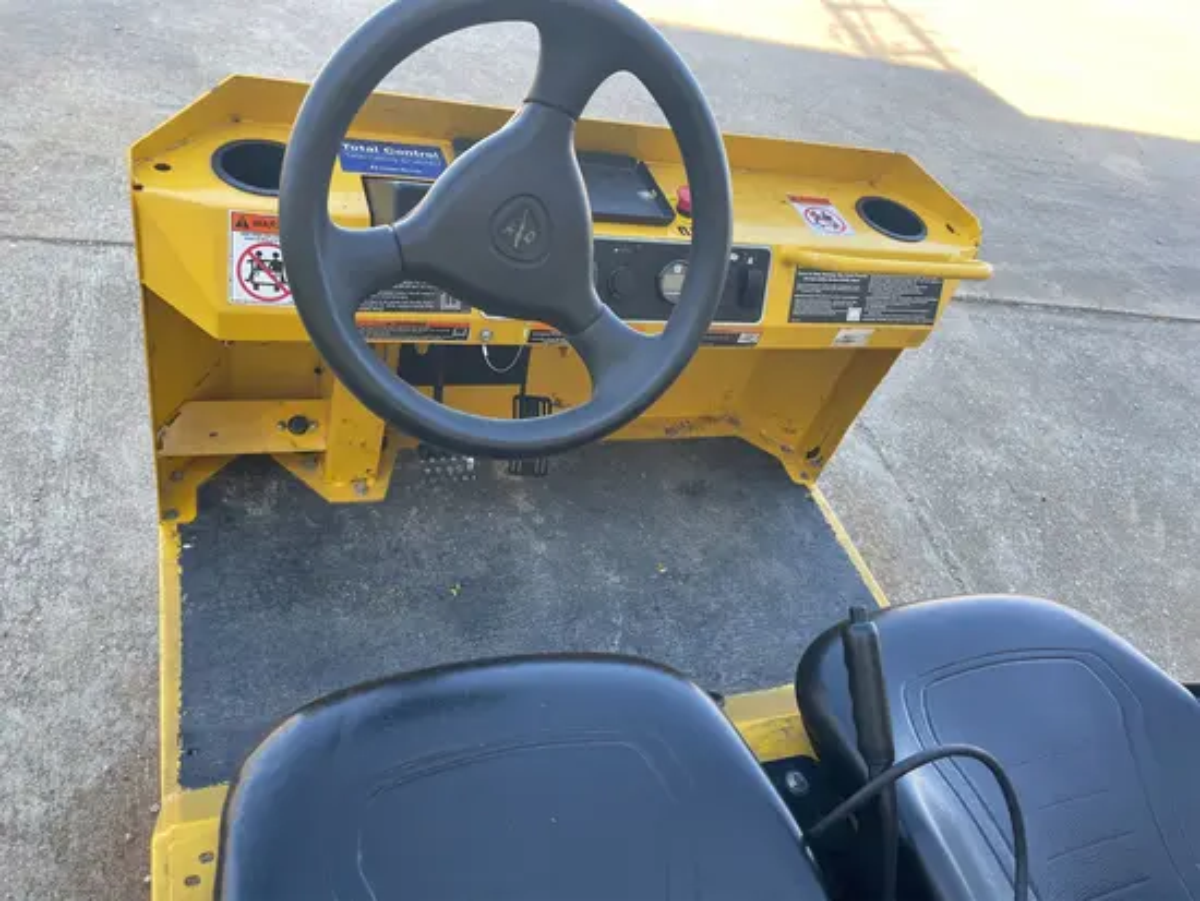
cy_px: 450
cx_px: 600
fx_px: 902
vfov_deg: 53.1
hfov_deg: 67.3
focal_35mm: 26
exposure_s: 1/233
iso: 32
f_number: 1.6
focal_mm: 4.2
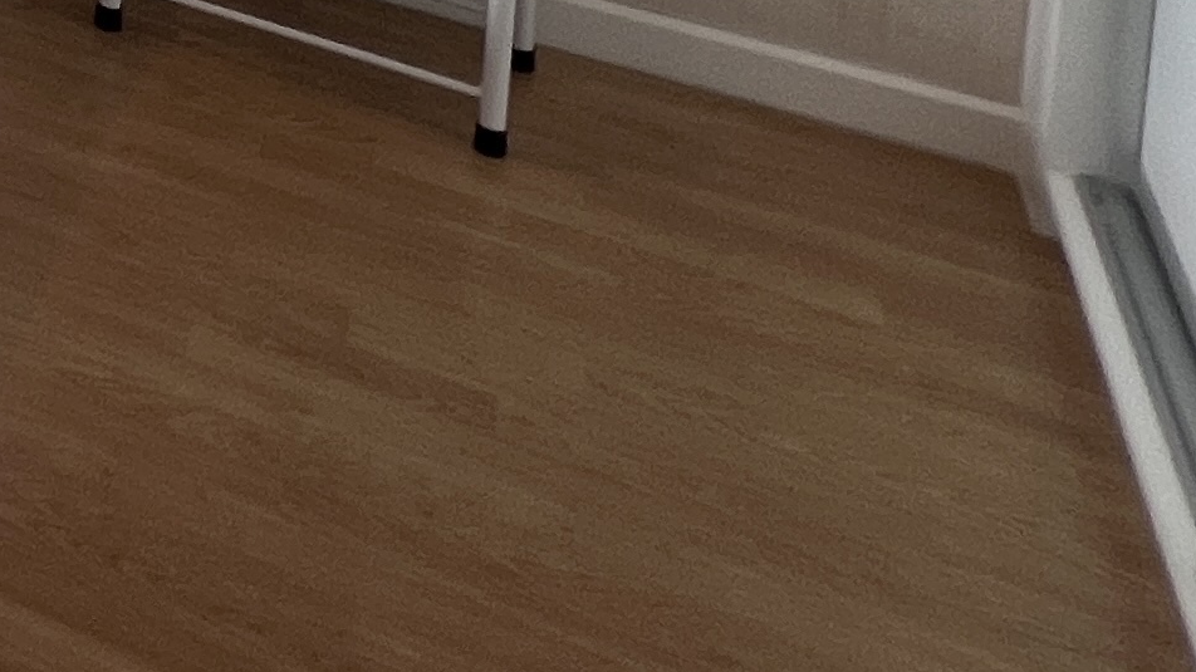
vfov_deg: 14.4
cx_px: -1052
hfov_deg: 20.8
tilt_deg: -5.3
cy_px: -872
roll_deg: +0.2
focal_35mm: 60
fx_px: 1902
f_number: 1.8
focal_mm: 1.57
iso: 32
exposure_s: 1/186
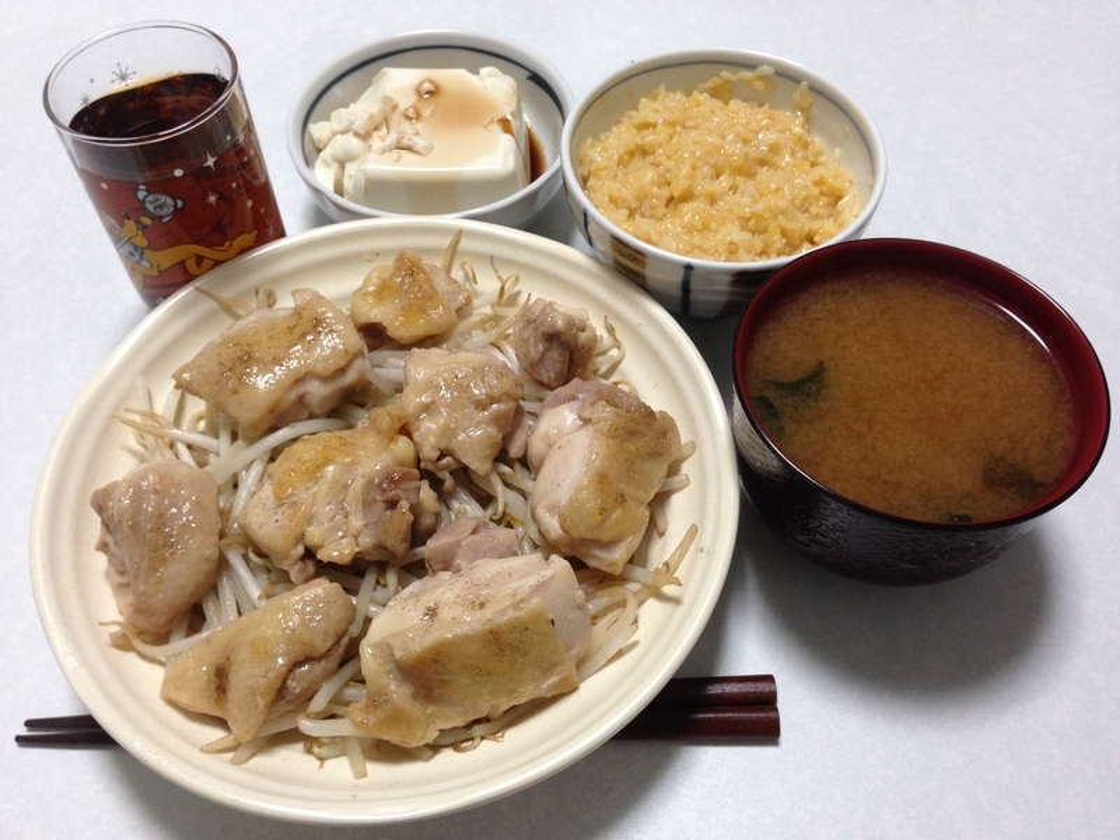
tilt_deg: -56.2
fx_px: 1068
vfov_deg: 42.9
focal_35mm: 33
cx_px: 560
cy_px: 420
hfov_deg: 55.4
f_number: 2.4
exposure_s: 1/20
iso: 125
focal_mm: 4.12
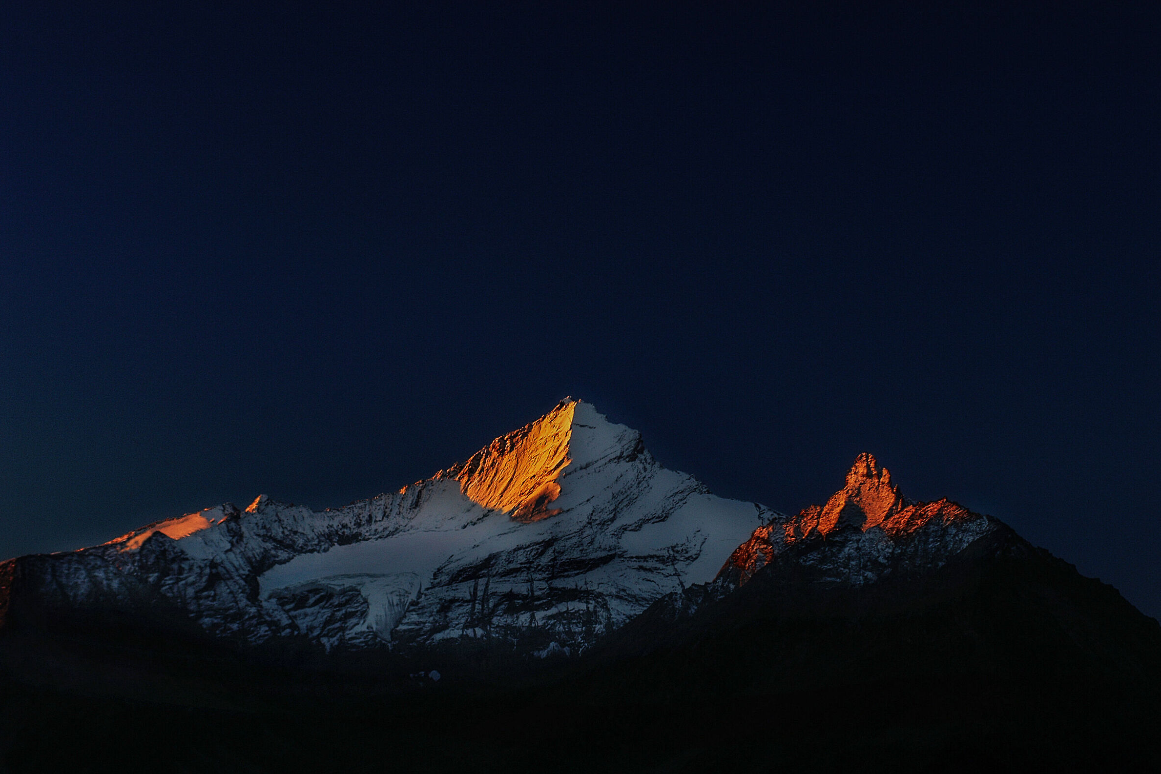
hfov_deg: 16.9
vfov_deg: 11.3
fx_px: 3902
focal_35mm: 121
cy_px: 386
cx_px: 579
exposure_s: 1/125
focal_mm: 80
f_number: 4.5
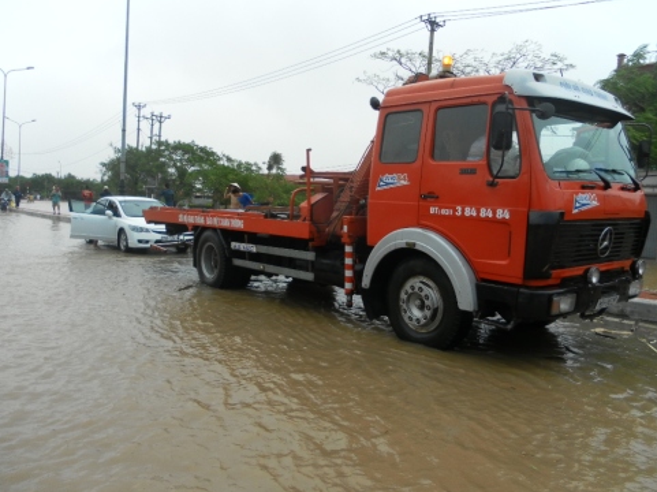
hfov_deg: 61.7
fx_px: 550
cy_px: 254
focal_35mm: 29
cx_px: 318
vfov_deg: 48.2
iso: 100
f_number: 3.2
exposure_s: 1/125
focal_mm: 4.9
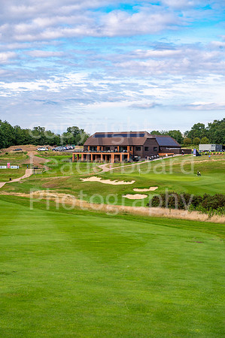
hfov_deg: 19.4
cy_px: 169
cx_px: 112
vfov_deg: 28.9
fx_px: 658
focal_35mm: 70
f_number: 7.1
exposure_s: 1/1000
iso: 500
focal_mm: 70
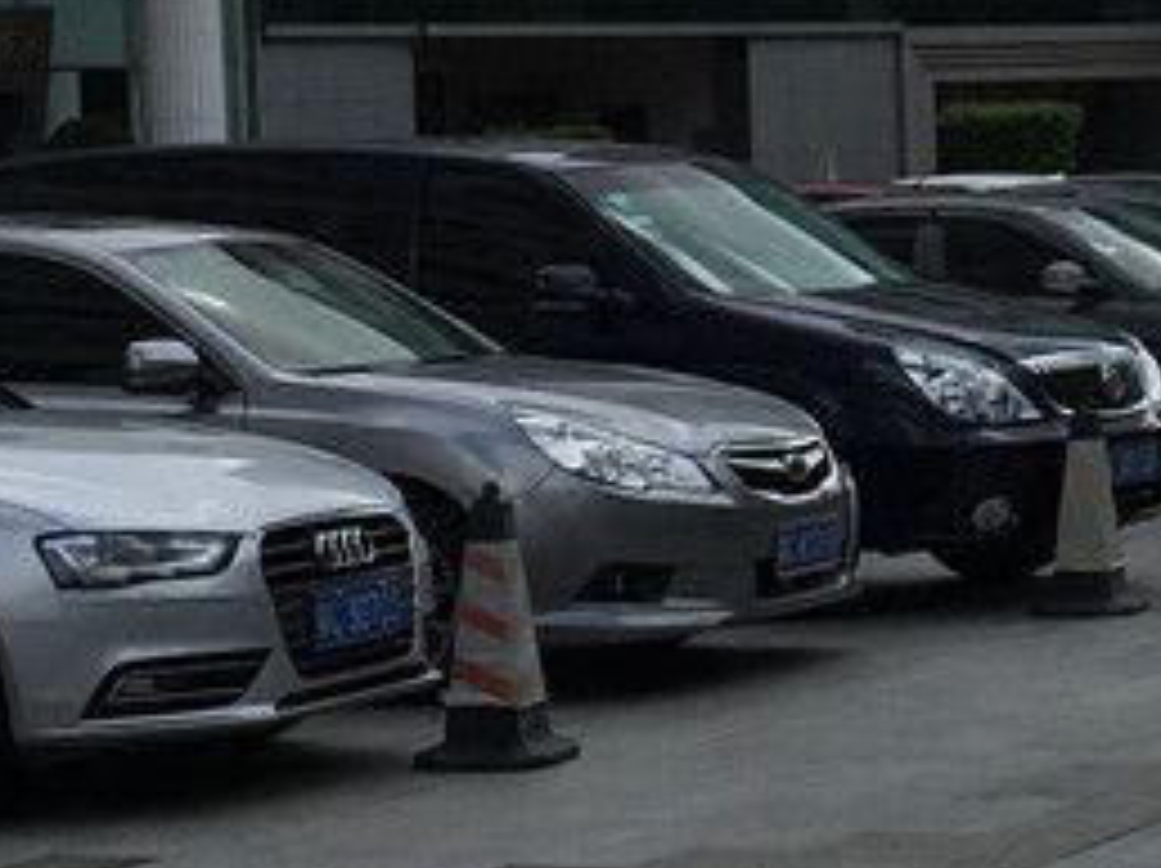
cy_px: 45
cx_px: 1310
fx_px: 4524
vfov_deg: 10.9
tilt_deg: +1.8
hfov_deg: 14.3
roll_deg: +0.8
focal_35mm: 135
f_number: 2.2
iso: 32
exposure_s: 1/2825
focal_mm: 4.15
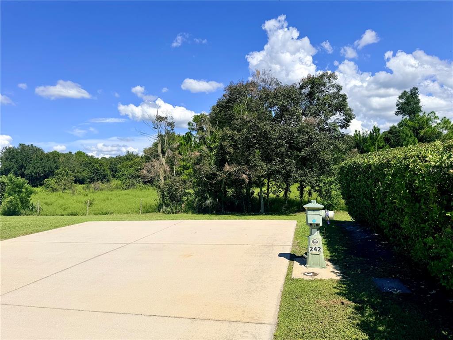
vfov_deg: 56.8
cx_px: 226
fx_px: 314
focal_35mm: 24
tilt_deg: +2.2
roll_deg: +2.7
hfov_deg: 71.6
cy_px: 170
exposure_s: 1/8130
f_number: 1.78
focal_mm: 6.76
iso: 80
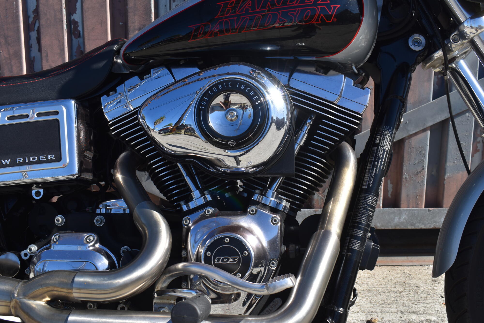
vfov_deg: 34.2
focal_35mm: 39
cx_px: 242
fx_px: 524
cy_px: 162
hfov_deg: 49.5
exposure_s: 1/320
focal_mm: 26
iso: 100
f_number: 9
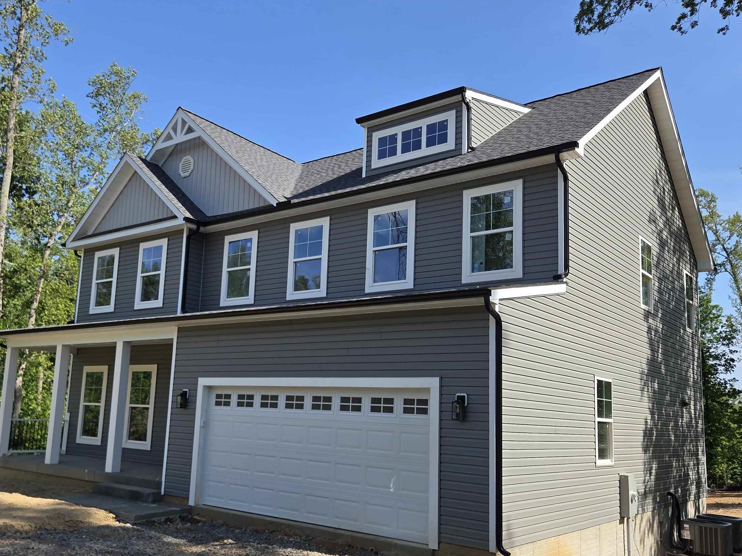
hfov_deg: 56.5
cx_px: 310
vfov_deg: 44.1
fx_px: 686
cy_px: 315
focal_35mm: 32
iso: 80
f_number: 1.8
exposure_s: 1/3502
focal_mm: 5.4
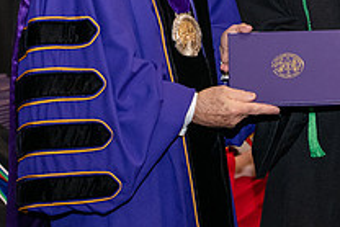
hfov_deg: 10.5
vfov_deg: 7.0
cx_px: 162
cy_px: -56
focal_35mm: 195
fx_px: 1843
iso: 2500
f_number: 5
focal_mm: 70
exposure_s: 1/200
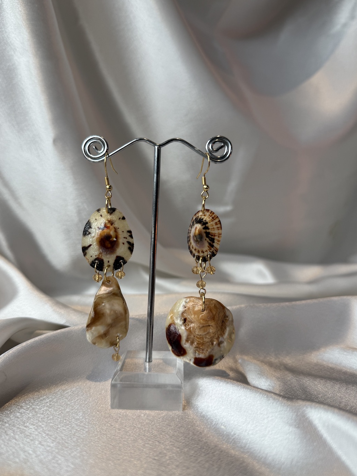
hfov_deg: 54.9
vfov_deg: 69.4
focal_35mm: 25
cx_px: 177
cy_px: 244
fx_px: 344
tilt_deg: -6.0
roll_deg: -1.7
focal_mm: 6.76
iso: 100
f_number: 1.78
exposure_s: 1/100
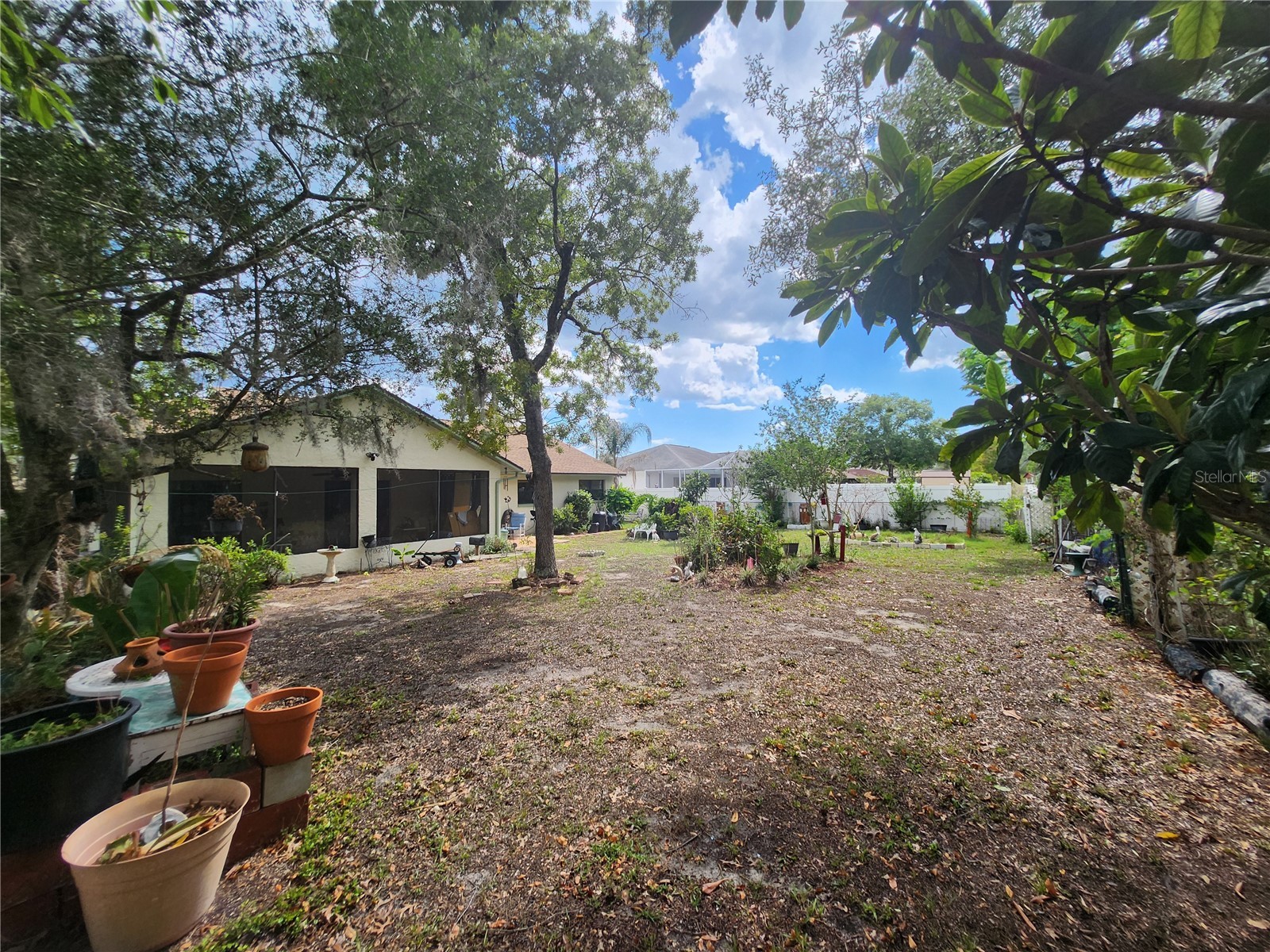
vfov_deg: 89.9
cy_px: 476
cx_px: 635
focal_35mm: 13
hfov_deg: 106.2
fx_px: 477
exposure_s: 1/684
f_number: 2.2
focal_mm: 1.74
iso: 32
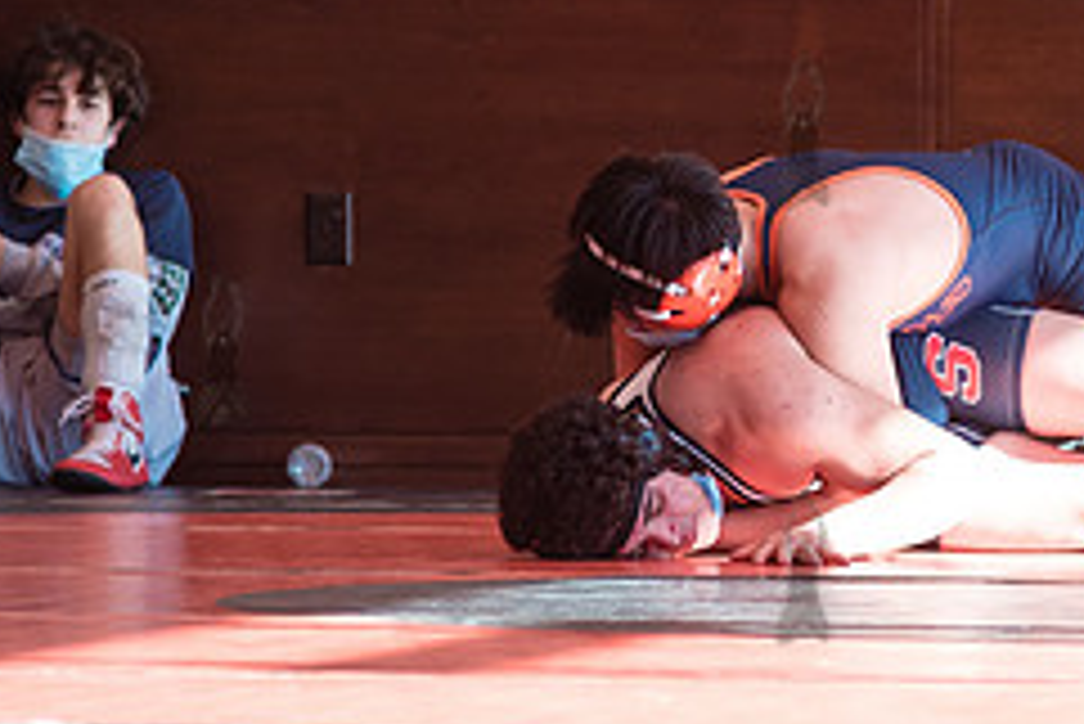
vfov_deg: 2.1
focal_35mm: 657
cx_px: 989
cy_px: 221
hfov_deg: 3.1
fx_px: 19794
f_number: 4
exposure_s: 1/400
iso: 400
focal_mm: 200
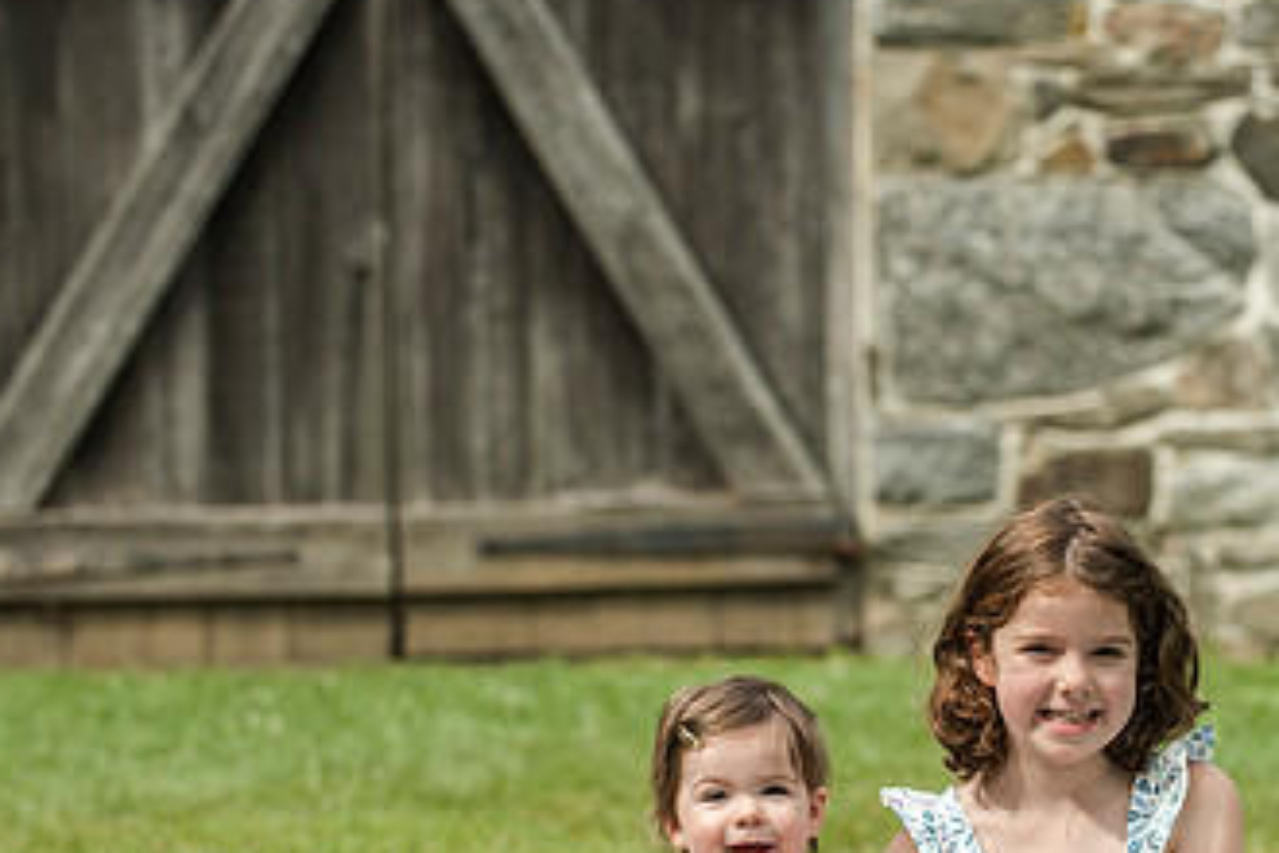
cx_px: 959
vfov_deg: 7.8
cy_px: 591
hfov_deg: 11.6
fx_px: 6288
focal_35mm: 177
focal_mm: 98
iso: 400
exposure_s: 1/2500
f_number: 4
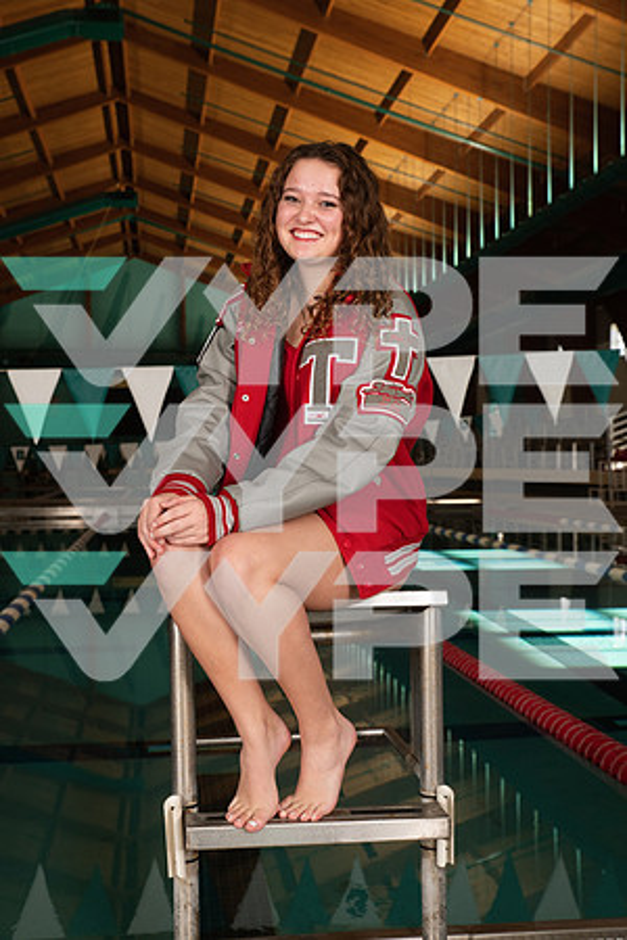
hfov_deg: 28.1
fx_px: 1254
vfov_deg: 41.1
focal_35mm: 48
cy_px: 470
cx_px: 314
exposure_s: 1/250
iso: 800
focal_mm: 48
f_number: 7.1
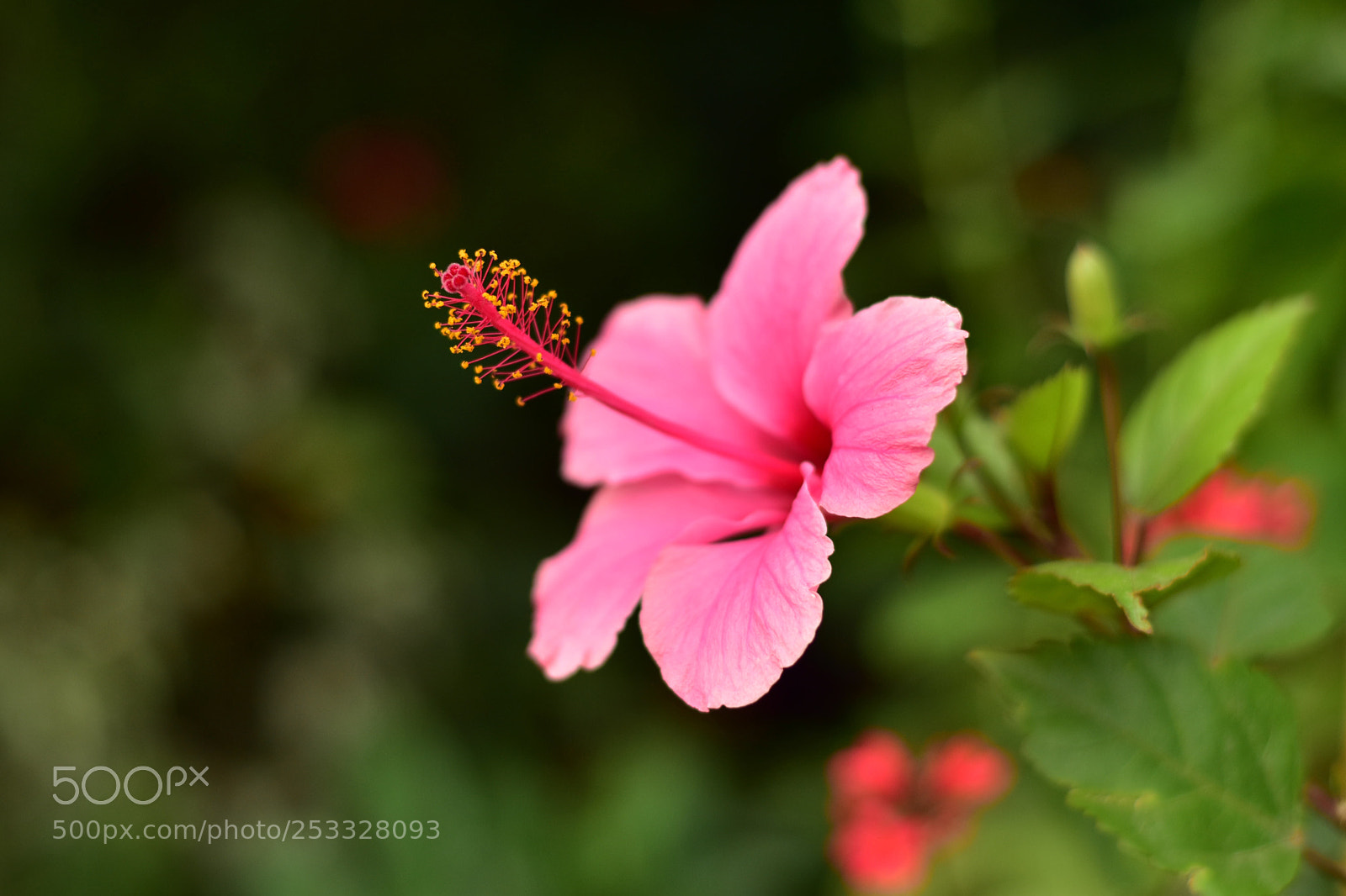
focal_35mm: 75
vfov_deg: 18.2
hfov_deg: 27.0
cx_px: 673
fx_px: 2803
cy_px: 448
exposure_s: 1/2000
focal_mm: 50
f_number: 2.2
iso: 160
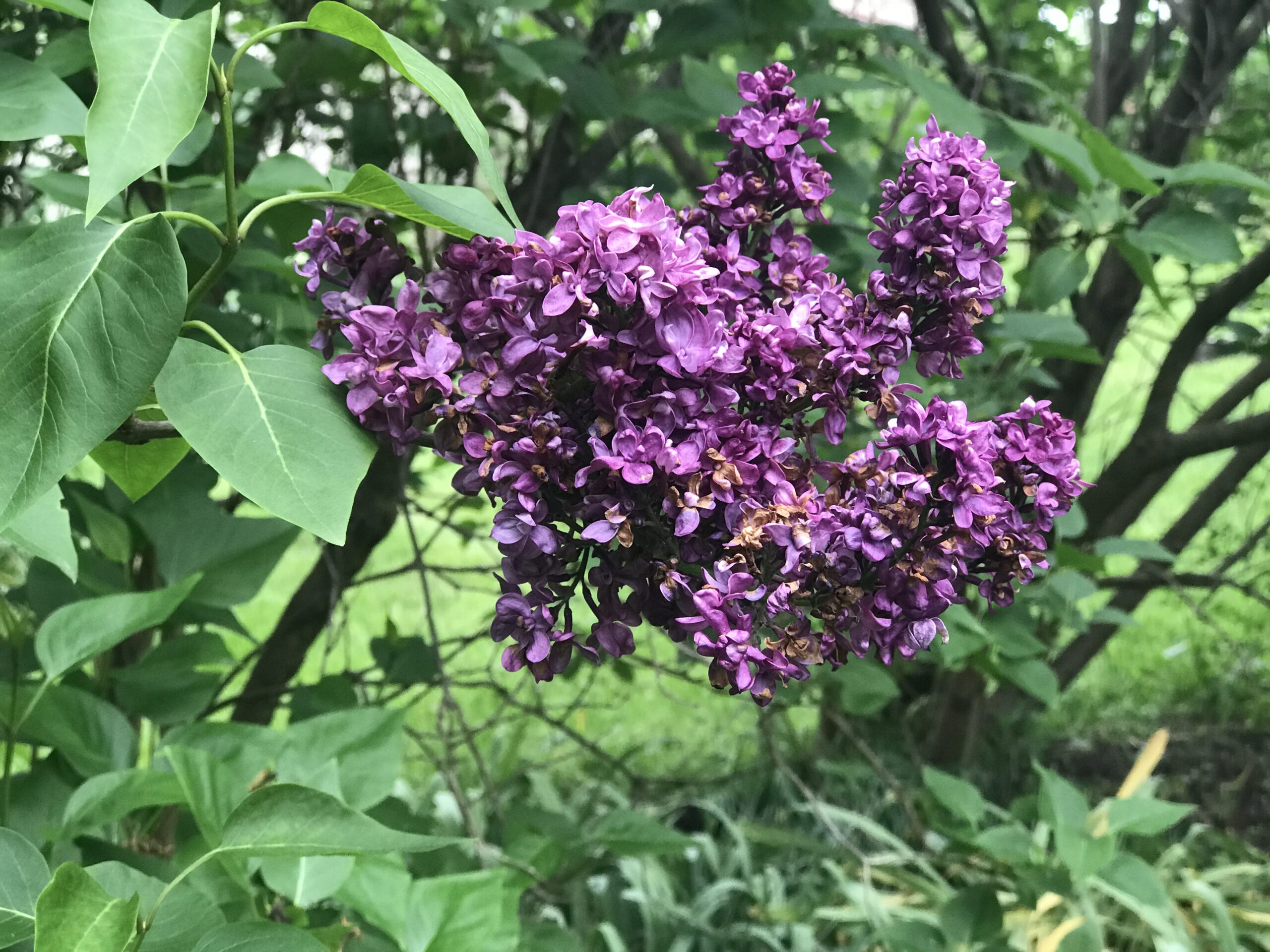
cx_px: 635
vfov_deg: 25.7
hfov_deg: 33.8
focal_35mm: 57
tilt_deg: -0.3
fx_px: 2091
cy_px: 476
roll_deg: +0.6
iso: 80
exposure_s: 1/60
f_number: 2.8
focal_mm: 6.6
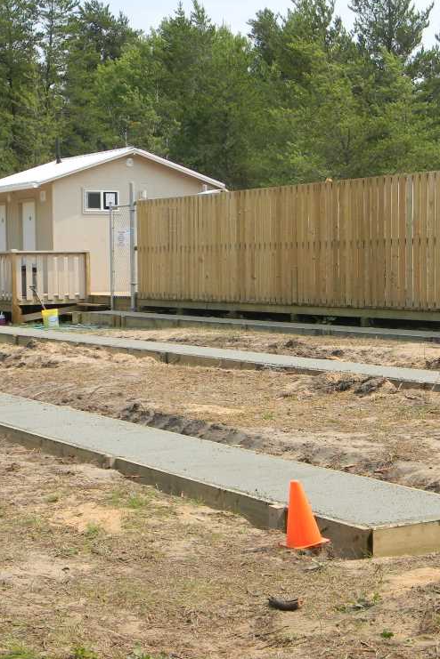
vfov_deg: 30.5
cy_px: 326
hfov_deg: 20.6
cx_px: 244
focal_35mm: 66
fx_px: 1210
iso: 80
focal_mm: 8.6
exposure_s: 1/385
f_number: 3.9
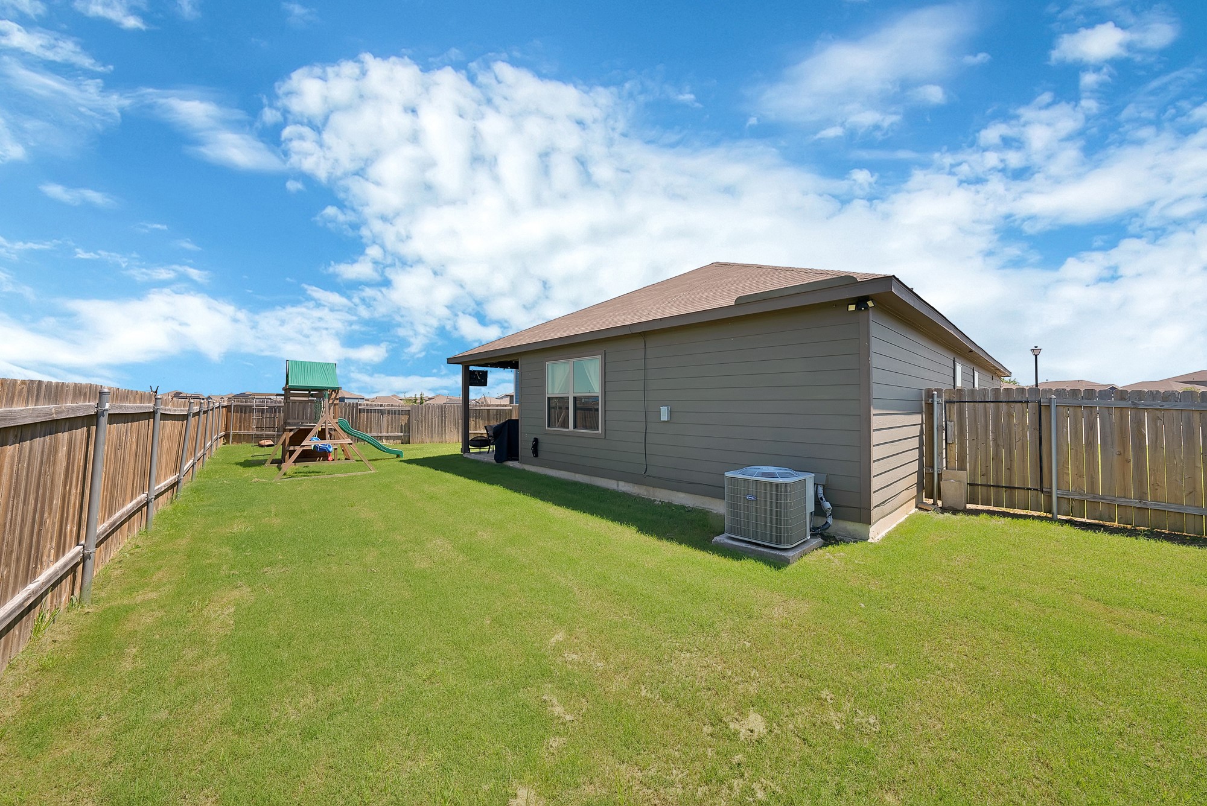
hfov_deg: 112.6
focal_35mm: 12
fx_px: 403
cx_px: 604
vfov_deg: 90.1
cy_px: 403
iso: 640
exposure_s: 1/250
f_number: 9
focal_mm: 12
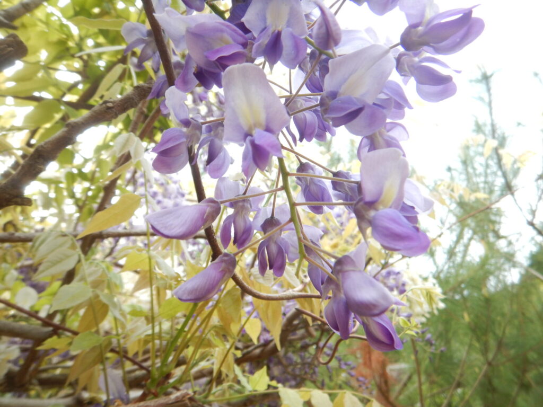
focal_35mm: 24
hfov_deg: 71.6
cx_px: 272
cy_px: 204
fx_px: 376
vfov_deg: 56.8
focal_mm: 4.3
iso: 125
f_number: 2.8
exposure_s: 1/100
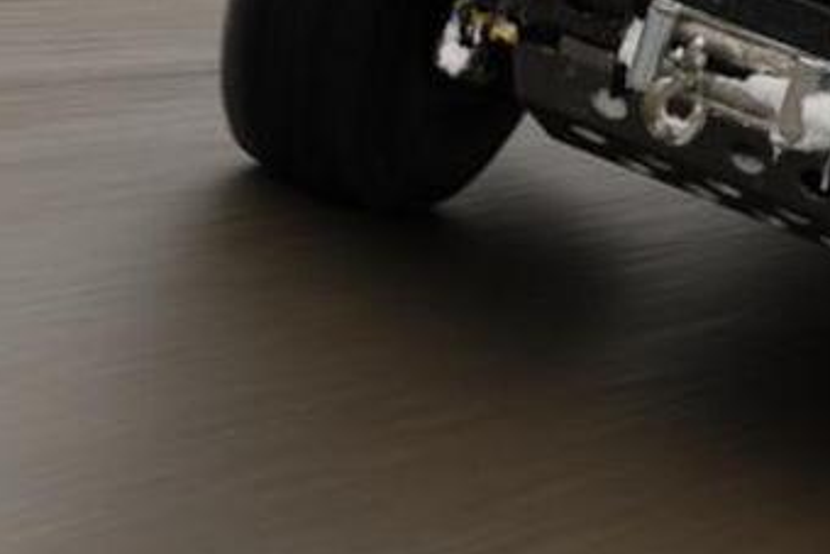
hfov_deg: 10.3
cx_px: 762
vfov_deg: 6.9
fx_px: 4564
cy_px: -174
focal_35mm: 198
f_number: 5.6
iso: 100
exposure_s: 1/50
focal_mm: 35
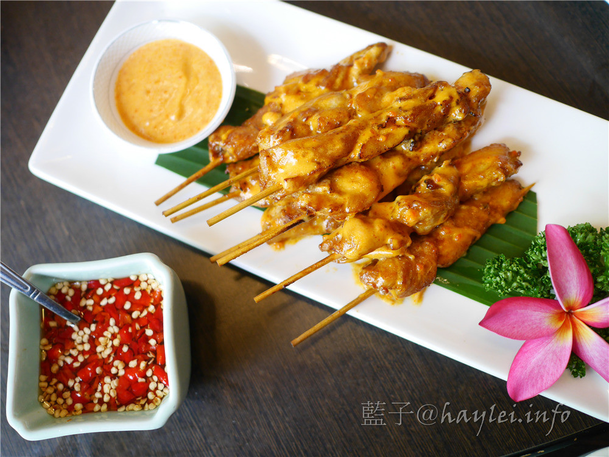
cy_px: 228
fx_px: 528
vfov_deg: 46.8
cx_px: 304
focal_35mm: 30
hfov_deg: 60.0
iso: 500
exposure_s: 1/60
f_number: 1.7
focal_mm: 15
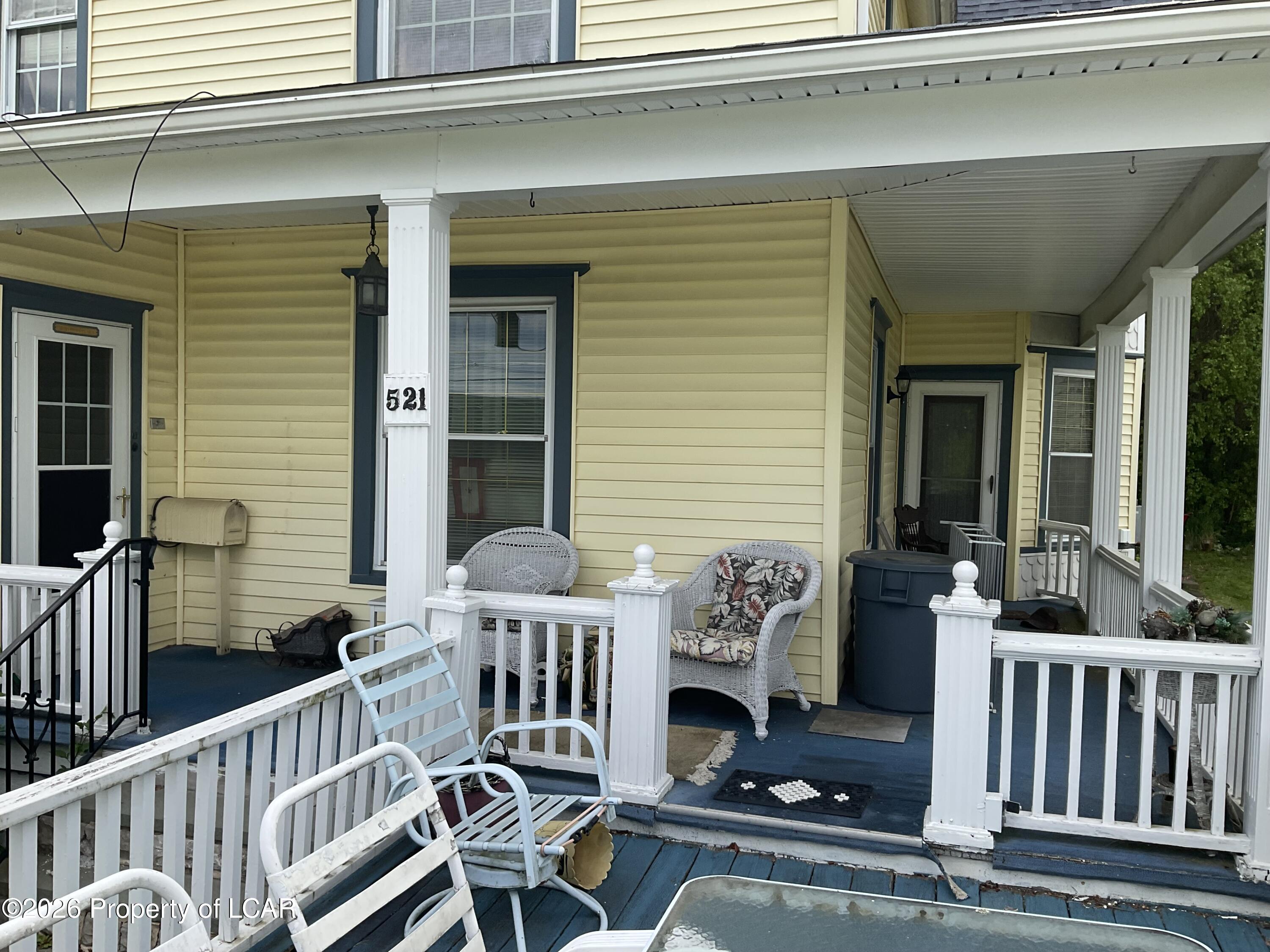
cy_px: 476
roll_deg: -1.3
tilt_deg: -1.3
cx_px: 635
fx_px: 1064
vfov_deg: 48.2
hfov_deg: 61.7
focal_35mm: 29
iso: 16
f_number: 1.8
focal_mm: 3
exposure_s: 1/816
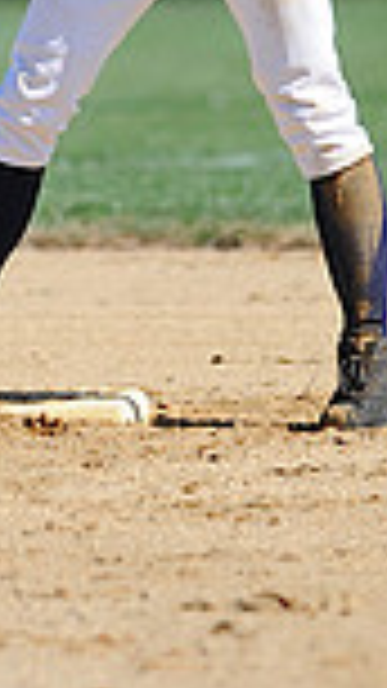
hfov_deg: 0.9
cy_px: -297
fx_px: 25262
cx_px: 16
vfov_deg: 1.6
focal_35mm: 1384
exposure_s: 1/1600
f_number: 4
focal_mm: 300
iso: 200
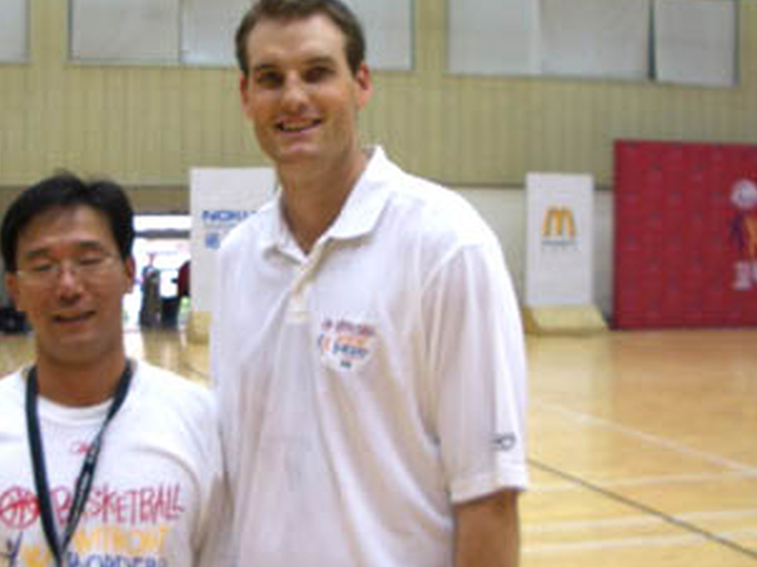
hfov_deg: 33.1
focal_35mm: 58
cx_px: 286
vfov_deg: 25.2
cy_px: 280
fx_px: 1267
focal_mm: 5.8
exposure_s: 1/60
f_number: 2.6
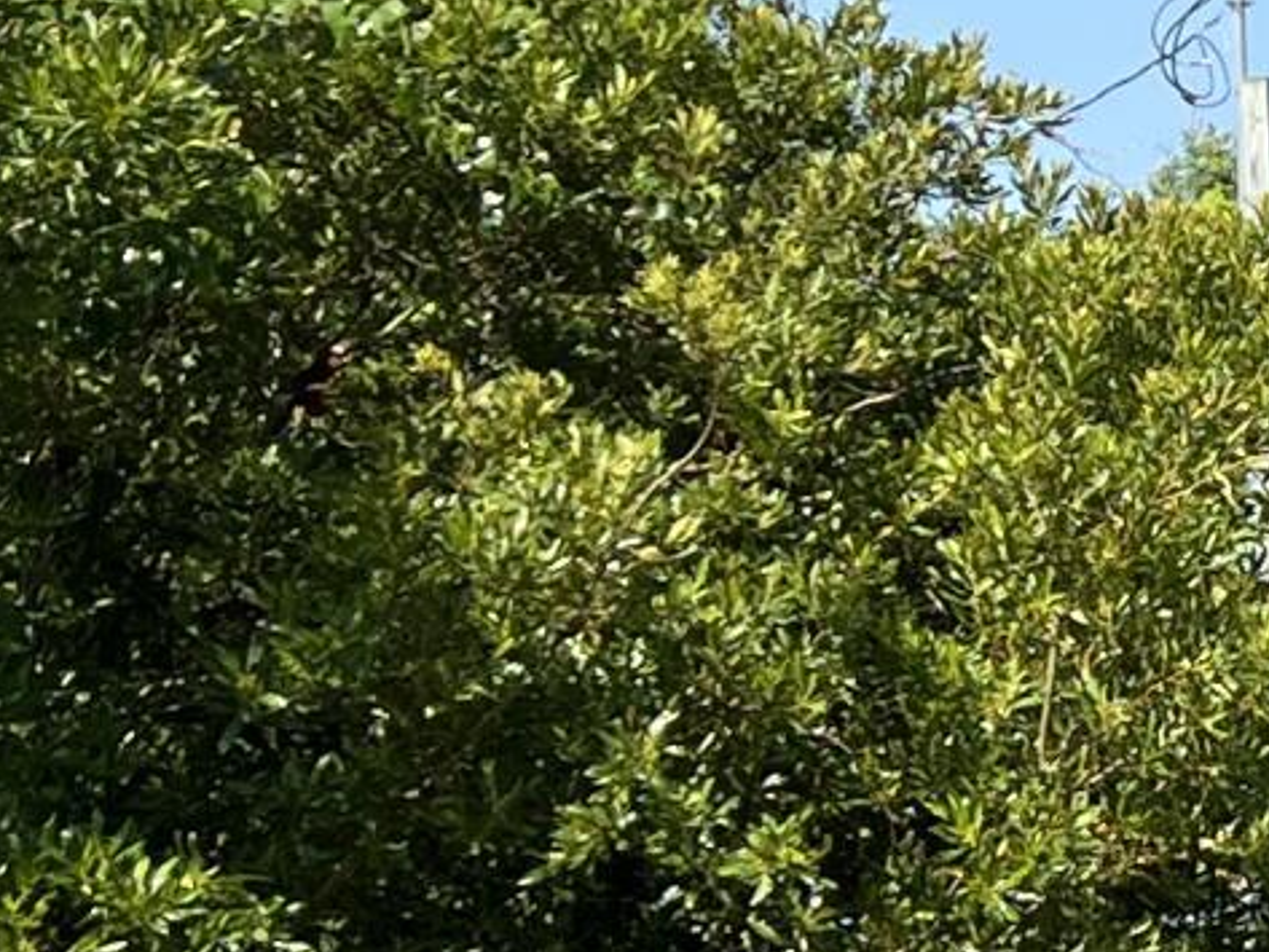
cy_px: 590
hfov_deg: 10.6
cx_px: 2790
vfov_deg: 9.0
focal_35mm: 165
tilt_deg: +2.4
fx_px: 6050
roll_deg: +0.6
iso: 50
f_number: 1.5
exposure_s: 1/3257
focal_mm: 5.7
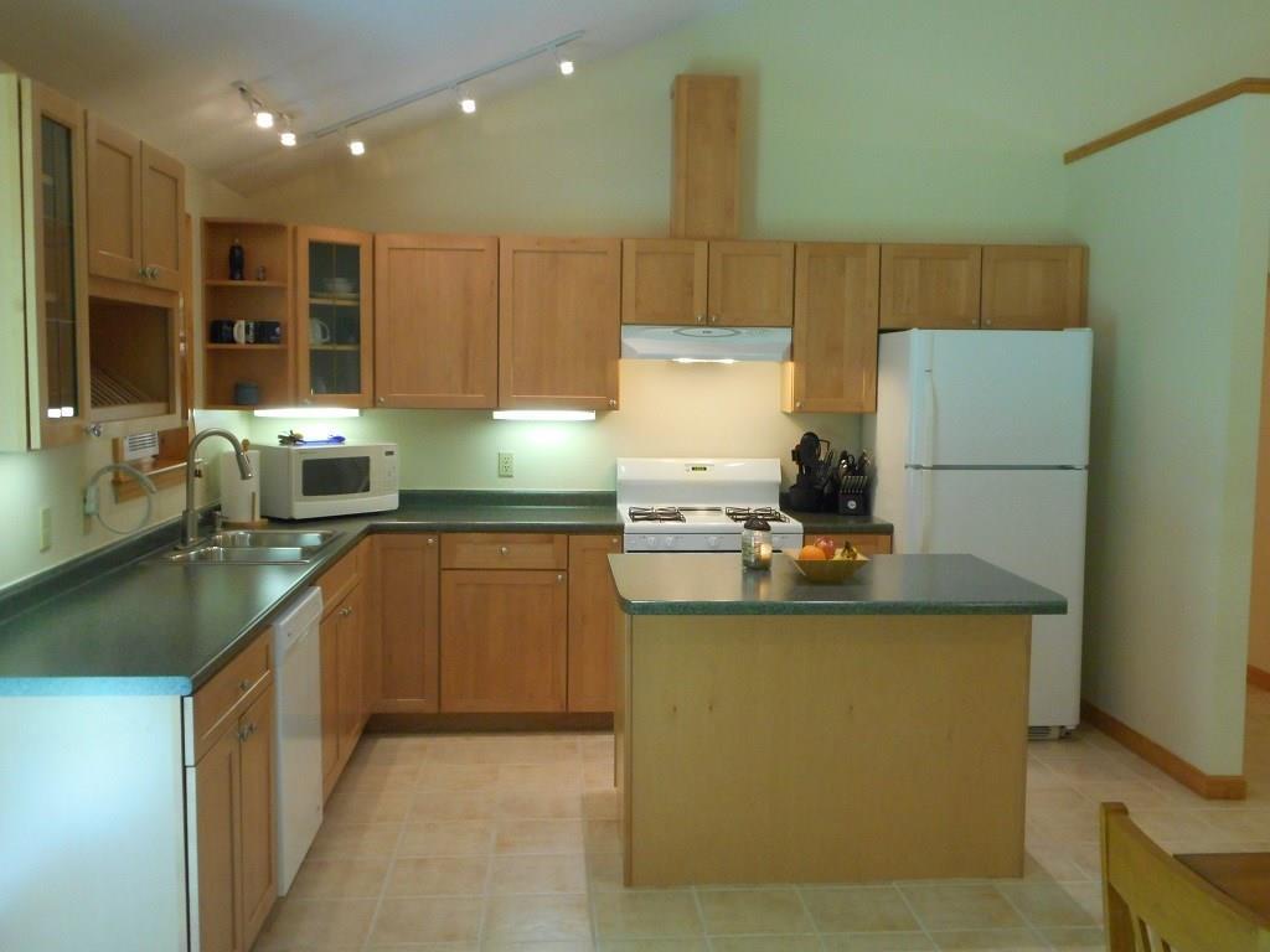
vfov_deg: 41.8
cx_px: 635
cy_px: 476
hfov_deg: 54.0
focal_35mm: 34
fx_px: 1247
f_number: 4.2
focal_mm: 6
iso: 400
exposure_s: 1/20
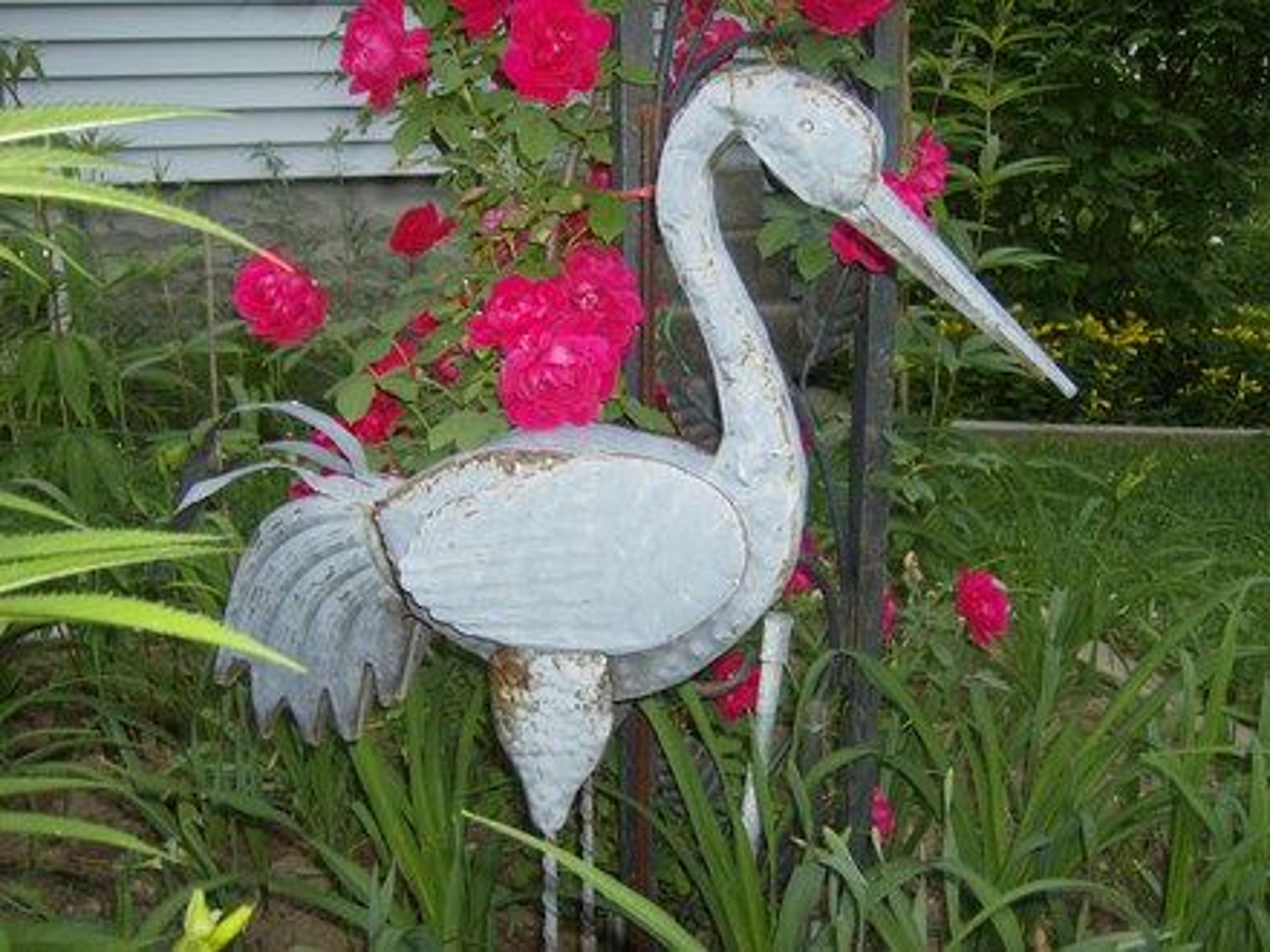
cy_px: 476
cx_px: 635
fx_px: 1321
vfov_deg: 39.7
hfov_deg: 51.4
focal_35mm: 36
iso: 200
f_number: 2.8
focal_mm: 6
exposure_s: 1/60
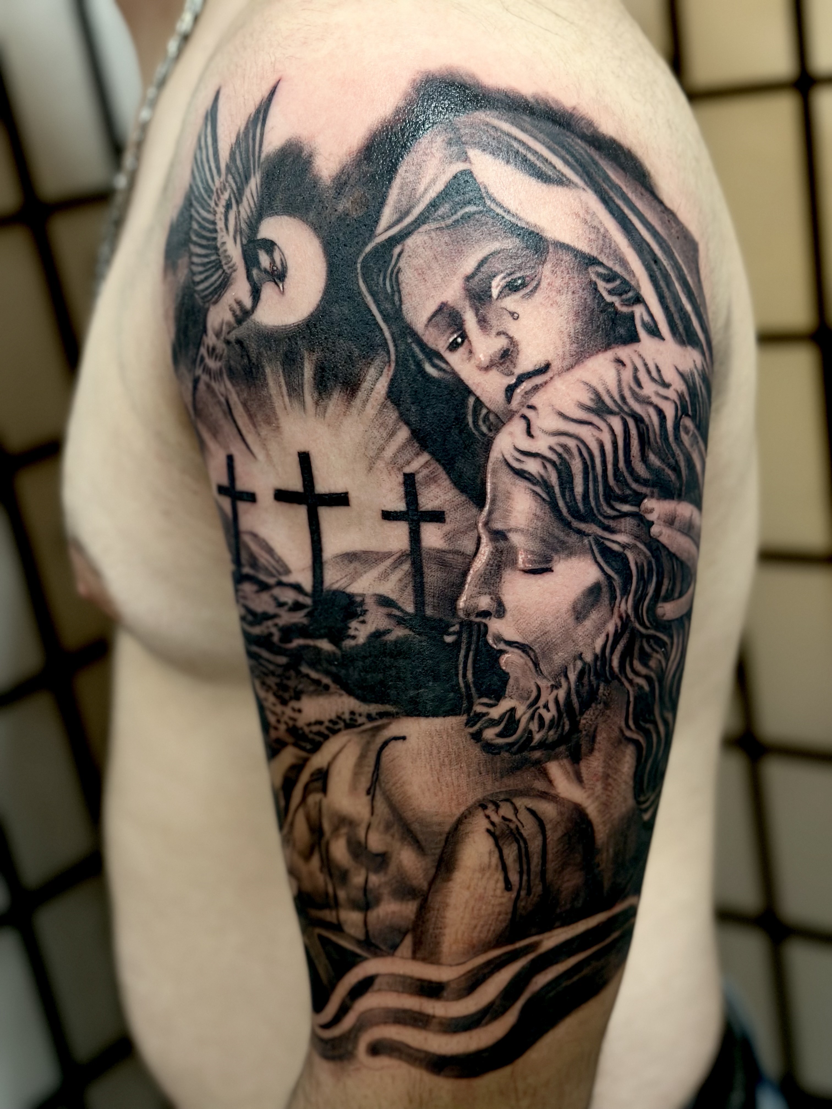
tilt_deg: -19.2
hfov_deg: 30.3
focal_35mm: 48
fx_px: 1538
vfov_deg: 39.7
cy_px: 554
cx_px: 416
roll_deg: +9.7
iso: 320
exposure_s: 1/40
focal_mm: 6.86
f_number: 1.78
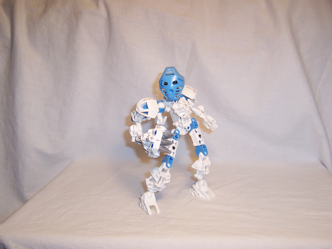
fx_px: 345
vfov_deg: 39.7
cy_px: 124
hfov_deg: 51.4
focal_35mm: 36
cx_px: 166
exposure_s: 1/60
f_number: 2.8
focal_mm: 5.6
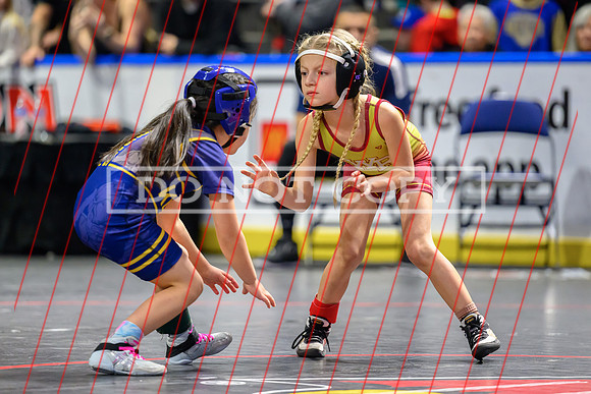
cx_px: 287
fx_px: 3508
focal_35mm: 214
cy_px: 180
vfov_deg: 6.4
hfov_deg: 9.6
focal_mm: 180
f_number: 2.8
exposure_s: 1/800
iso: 5600
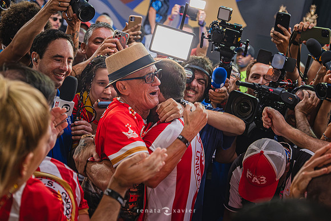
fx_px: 734
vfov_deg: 17.1
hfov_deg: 25.4
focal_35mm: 80
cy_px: 79
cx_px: 170
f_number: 3.2
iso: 2500
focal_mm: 41.4
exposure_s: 1/320
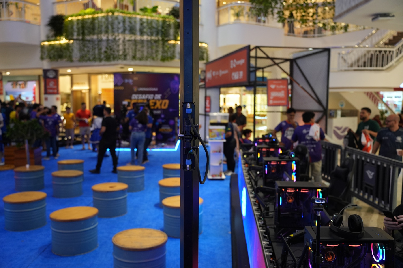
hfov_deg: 55.8
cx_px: 202
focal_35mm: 34
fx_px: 381
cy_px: 134
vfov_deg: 38.9
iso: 1600
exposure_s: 1/200
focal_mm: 34
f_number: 2.8
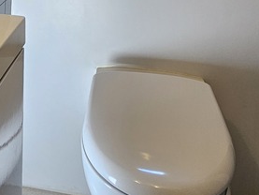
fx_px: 359
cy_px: -106
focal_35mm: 48
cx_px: 67
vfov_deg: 23.5
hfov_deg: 38.7
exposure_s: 1/70.8
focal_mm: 2.2
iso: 125
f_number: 2.2
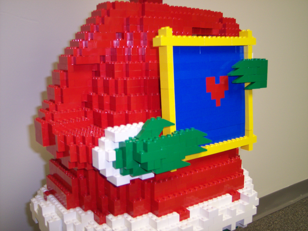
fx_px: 338
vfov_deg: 37.7
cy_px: 116
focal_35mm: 38
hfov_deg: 49.0
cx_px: 154
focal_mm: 8
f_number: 2.8
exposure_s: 1/30
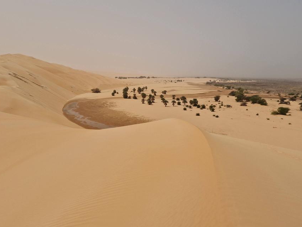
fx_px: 236
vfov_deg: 51.3
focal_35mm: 27
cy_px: 105
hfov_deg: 65.1
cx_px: 133
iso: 50
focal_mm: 6.4
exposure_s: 1/4736
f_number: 1.8
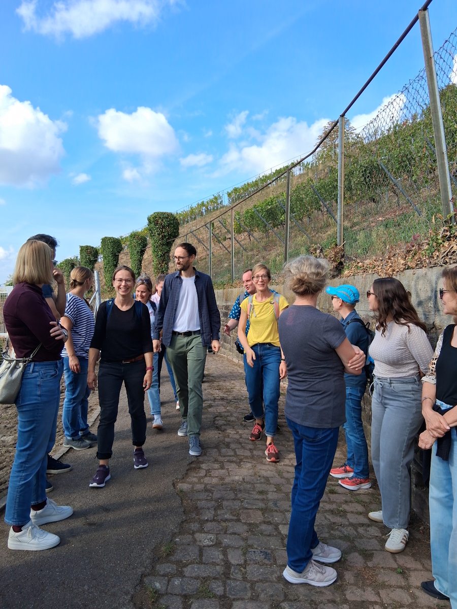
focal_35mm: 26
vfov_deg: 67.3
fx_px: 458
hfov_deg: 53.1
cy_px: 304
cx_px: 228
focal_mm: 3.98
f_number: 1.8
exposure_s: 1/442
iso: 25
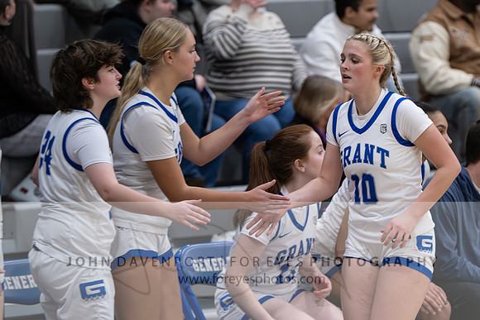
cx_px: 382
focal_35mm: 271
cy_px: 160
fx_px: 3610
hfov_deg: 7.6
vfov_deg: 5.1
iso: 6400
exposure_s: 1/1000
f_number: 2.8
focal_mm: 170
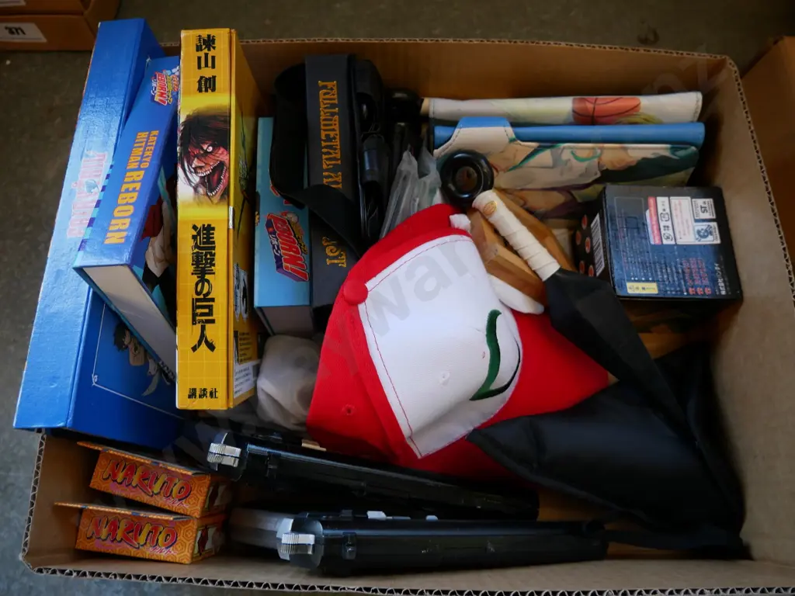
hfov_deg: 67.3
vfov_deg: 53.1
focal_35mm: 26
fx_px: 597
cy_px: 298
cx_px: 398
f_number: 3.5
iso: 500
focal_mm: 13
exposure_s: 1/60
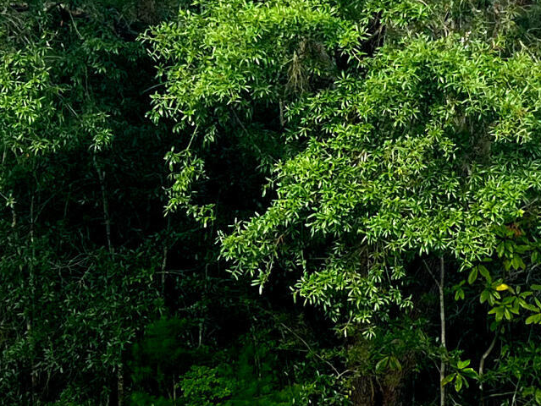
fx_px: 1908
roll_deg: +0.0
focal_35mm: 122
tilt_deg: +8.5
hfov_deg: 16.0
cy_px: 53
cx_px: 479
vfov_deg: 12.1
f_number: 1.5
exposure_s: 1/572
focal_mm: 5.7
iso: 50
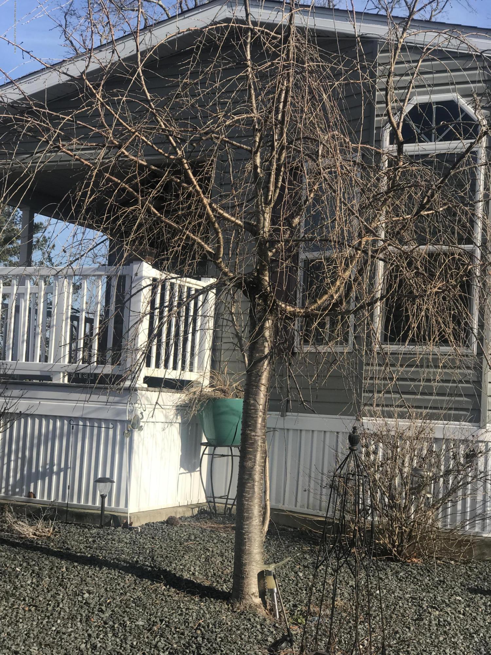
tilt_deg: +4.7
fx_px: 1078
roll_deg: -3.2
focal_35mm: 57
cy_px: 328
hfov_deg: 25.7
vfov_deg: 33.8
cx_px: 246
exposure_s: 1/772
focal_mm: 6.6
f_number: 2.8
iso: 20
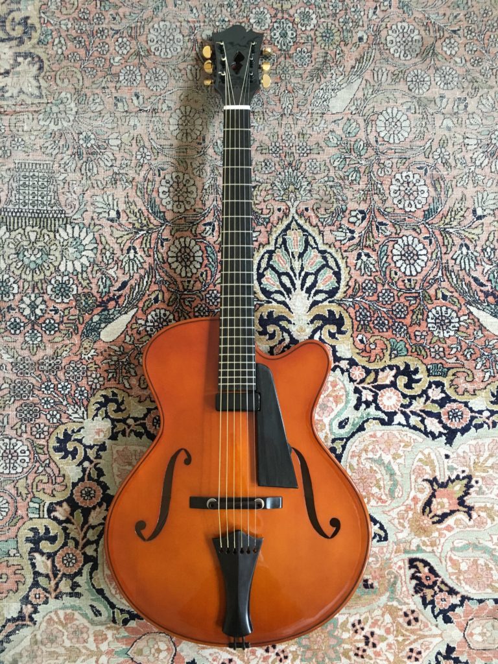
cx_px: 249
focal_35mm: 29
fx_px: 556
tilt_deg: -85.2
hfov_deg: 48.2
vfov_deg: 61.7
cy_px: 332
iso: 200
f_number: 2.2
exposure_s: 1/20
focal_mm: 4.15
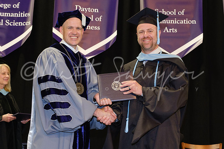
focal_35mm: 57
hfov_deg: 35.0
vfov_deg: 23.8
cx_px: 122
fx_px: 355
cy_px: 84
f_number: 4
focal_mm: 24.9
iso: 1250
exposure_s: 1/125
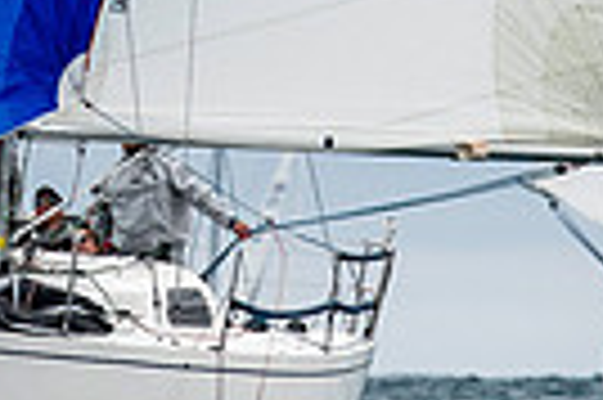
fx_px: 34195
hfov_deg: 1.0
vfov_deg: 0.7
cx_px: 94
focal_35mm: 2044
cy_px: -133
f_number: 5.6
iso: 500
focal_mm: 300
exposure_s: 1/4000
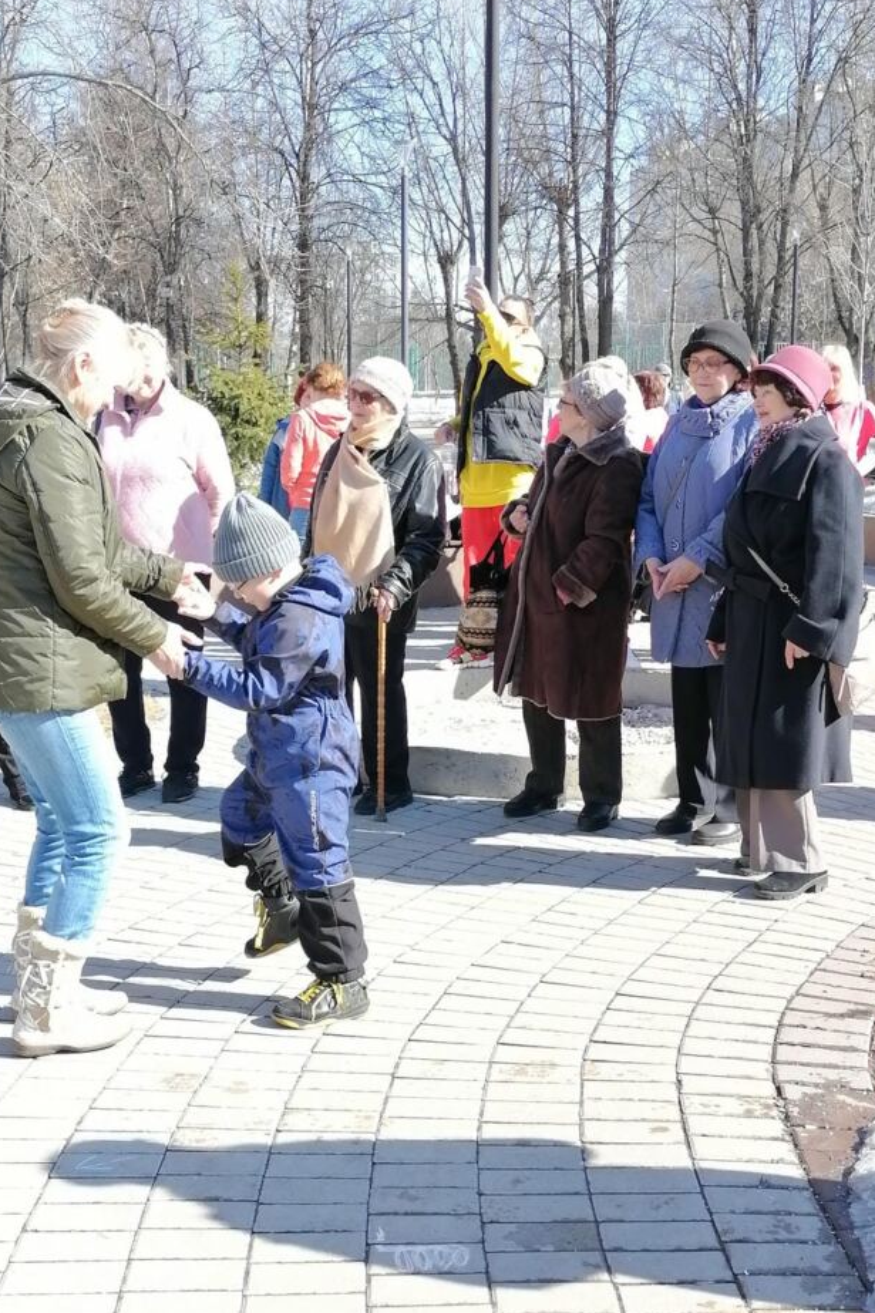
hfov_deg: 29.8
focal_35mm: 45
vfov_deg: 43.6
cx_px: 390
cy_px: 660
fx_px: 1641
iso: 50
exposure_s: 1/478
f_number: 1.8
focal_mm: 5.4
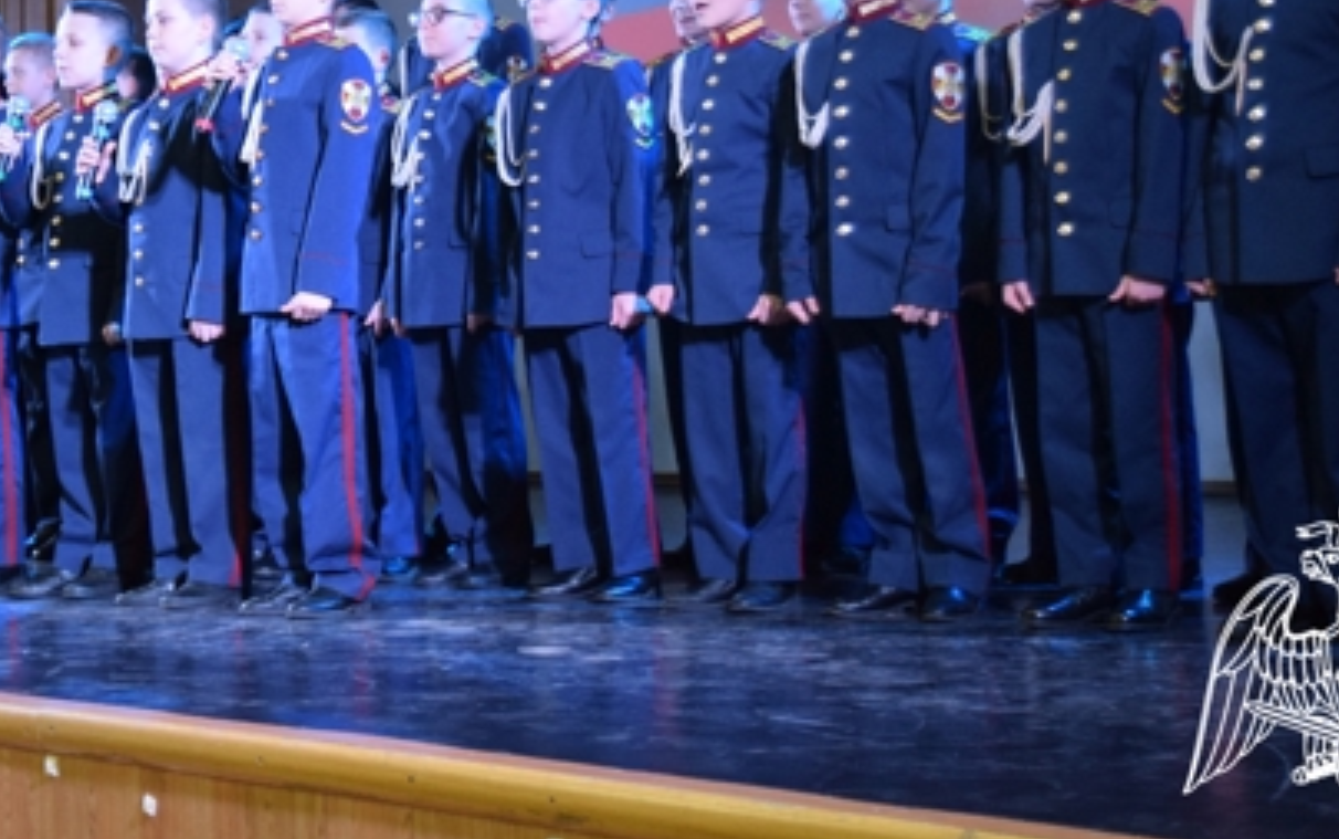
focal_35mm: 71
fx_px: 2590
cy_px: 46
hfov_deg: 28.6
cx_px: 365
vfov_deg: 18.0
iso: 1000
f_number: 2.8
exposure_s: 1/60
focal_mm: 25
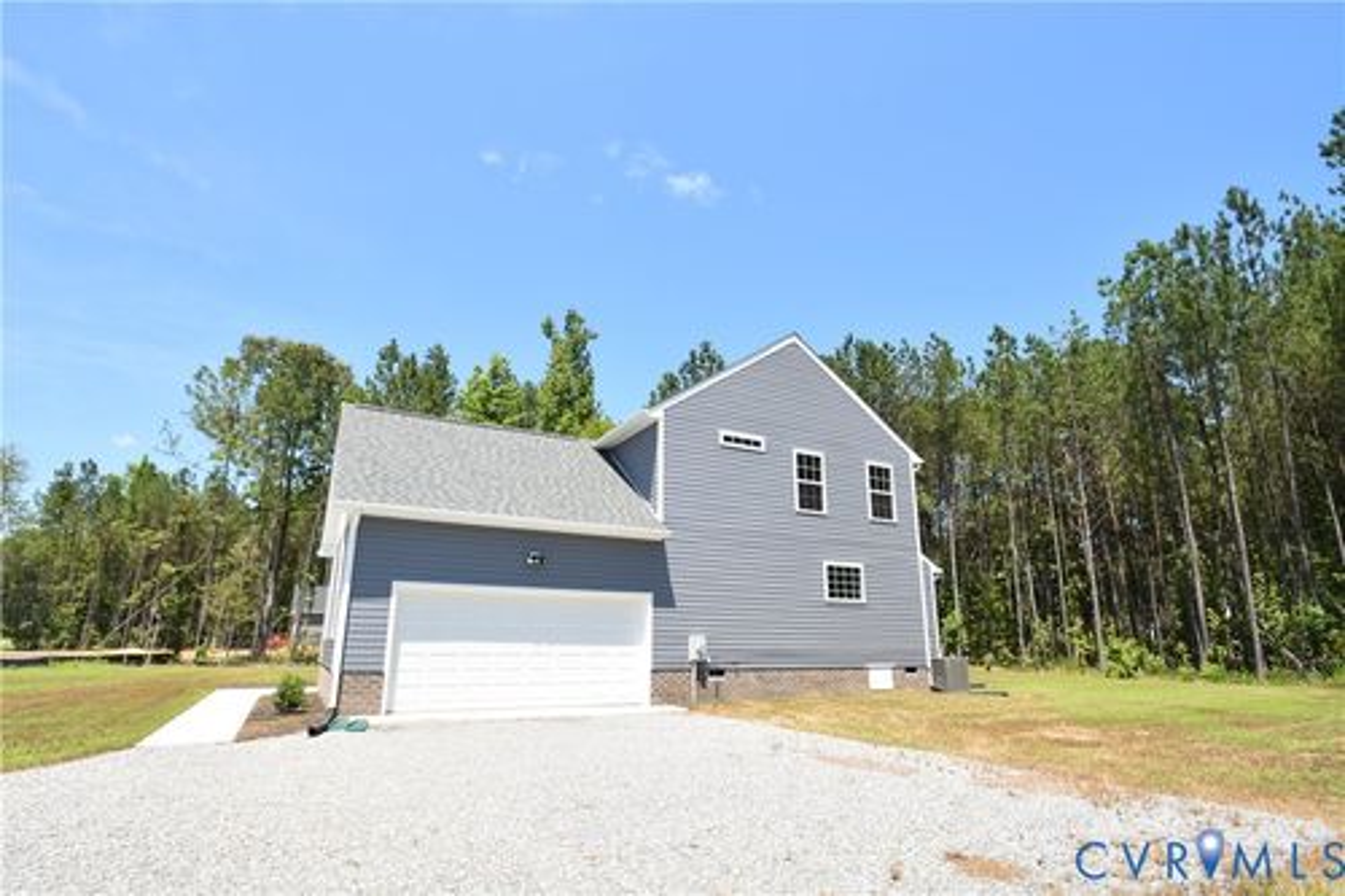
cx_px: 672
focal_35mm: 18
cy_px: 448
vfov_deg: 67.3
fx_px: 672
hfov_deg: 90.0
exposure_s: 1/200
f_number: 7.1
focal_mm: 12
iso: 100
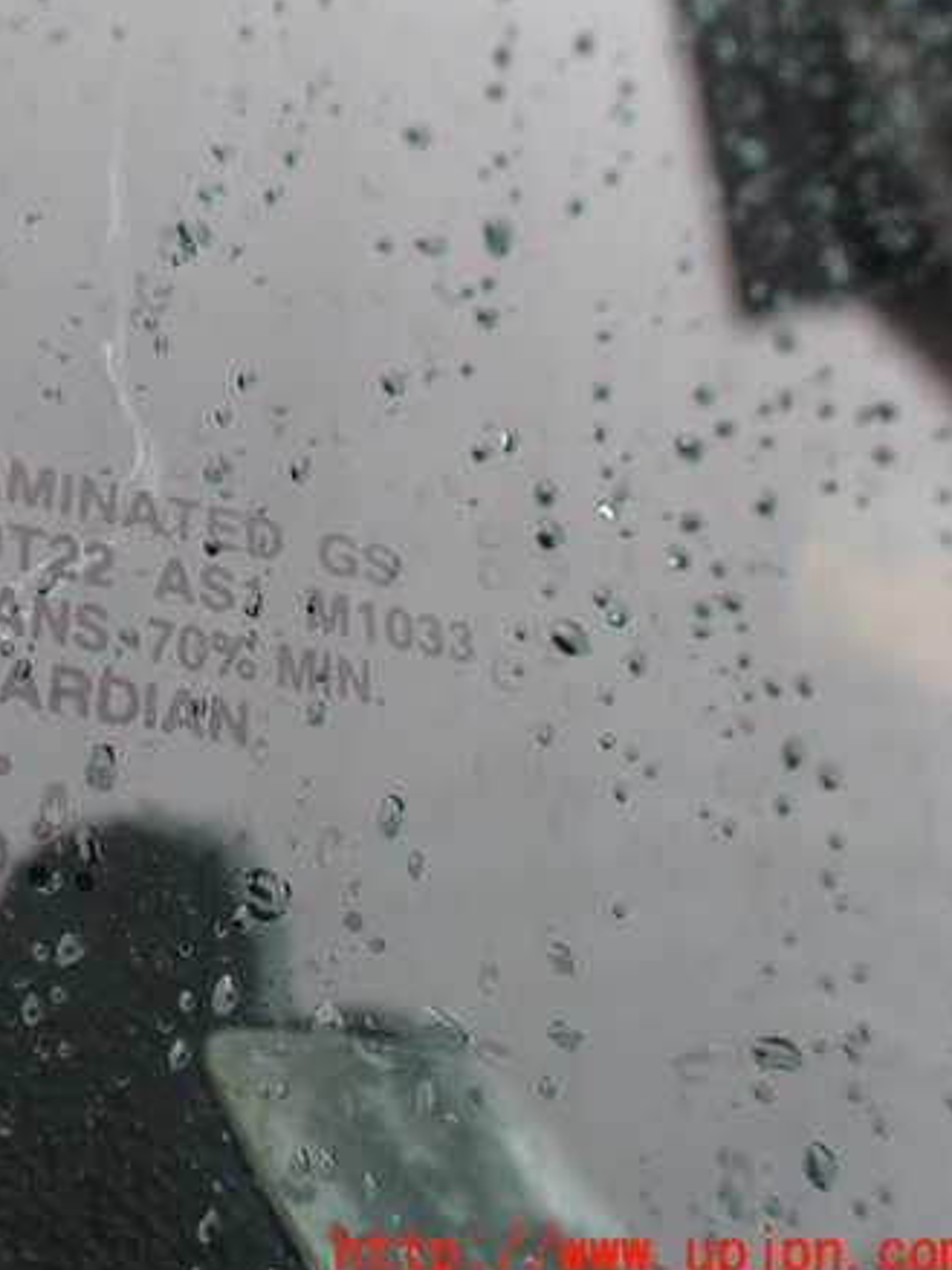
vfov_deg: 45.8
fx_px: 1504
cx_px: 119
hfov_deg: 33.5
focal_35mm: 41
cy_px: 639
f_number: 3.2
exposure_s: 1/125
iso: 100
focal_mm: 5.4
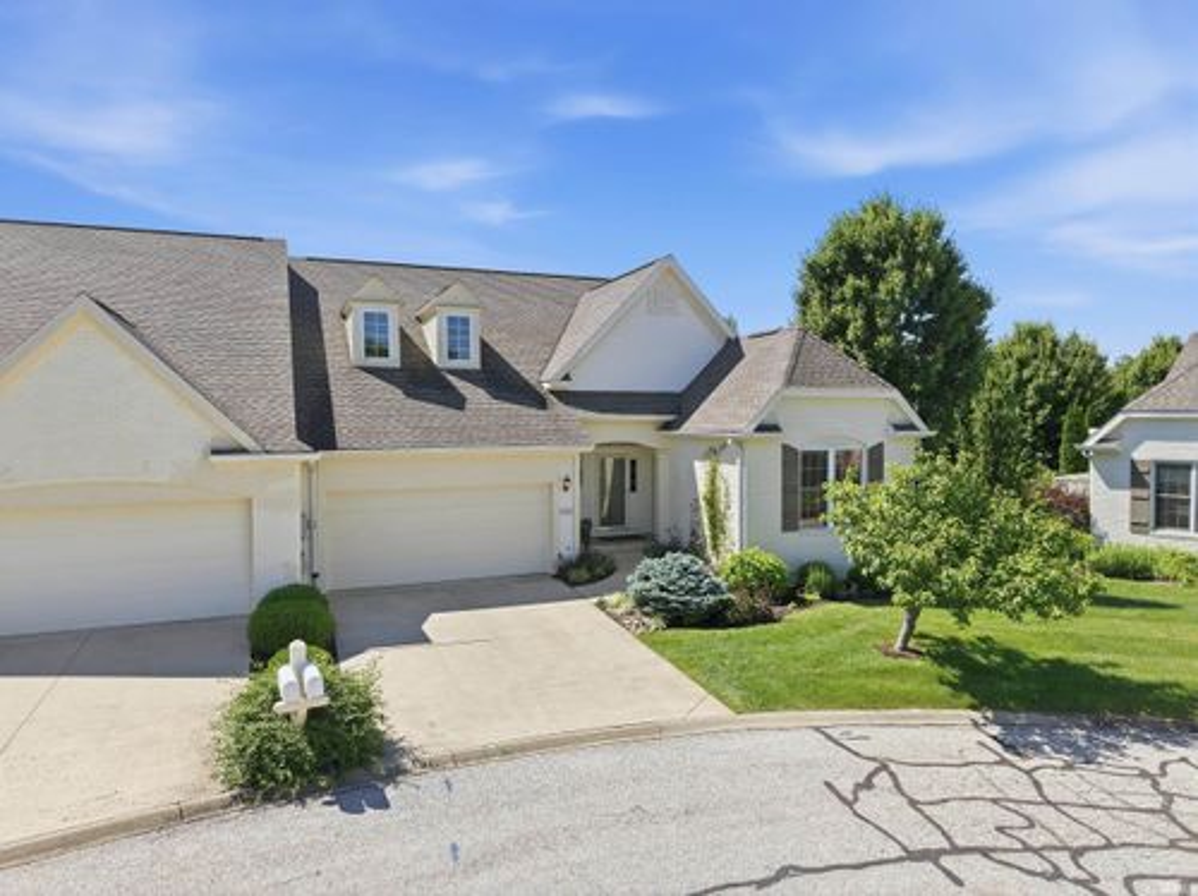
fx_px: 830
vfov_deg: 56.7
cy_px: 448
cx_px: 599
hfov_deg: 71.6
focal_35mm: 24
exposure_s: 1/3000
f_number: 1.8
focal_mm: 8.7
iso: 150
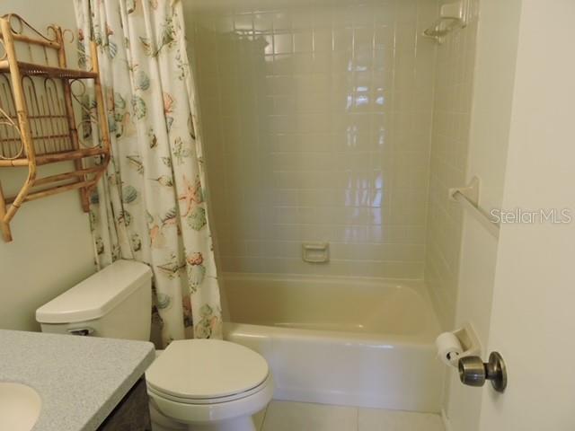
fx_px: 399
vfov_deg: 56.8
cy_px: 216
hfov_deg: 71.6
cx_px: 288
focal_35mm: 24
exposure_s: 1/30
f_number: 3.3
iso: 220
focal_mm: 4.3
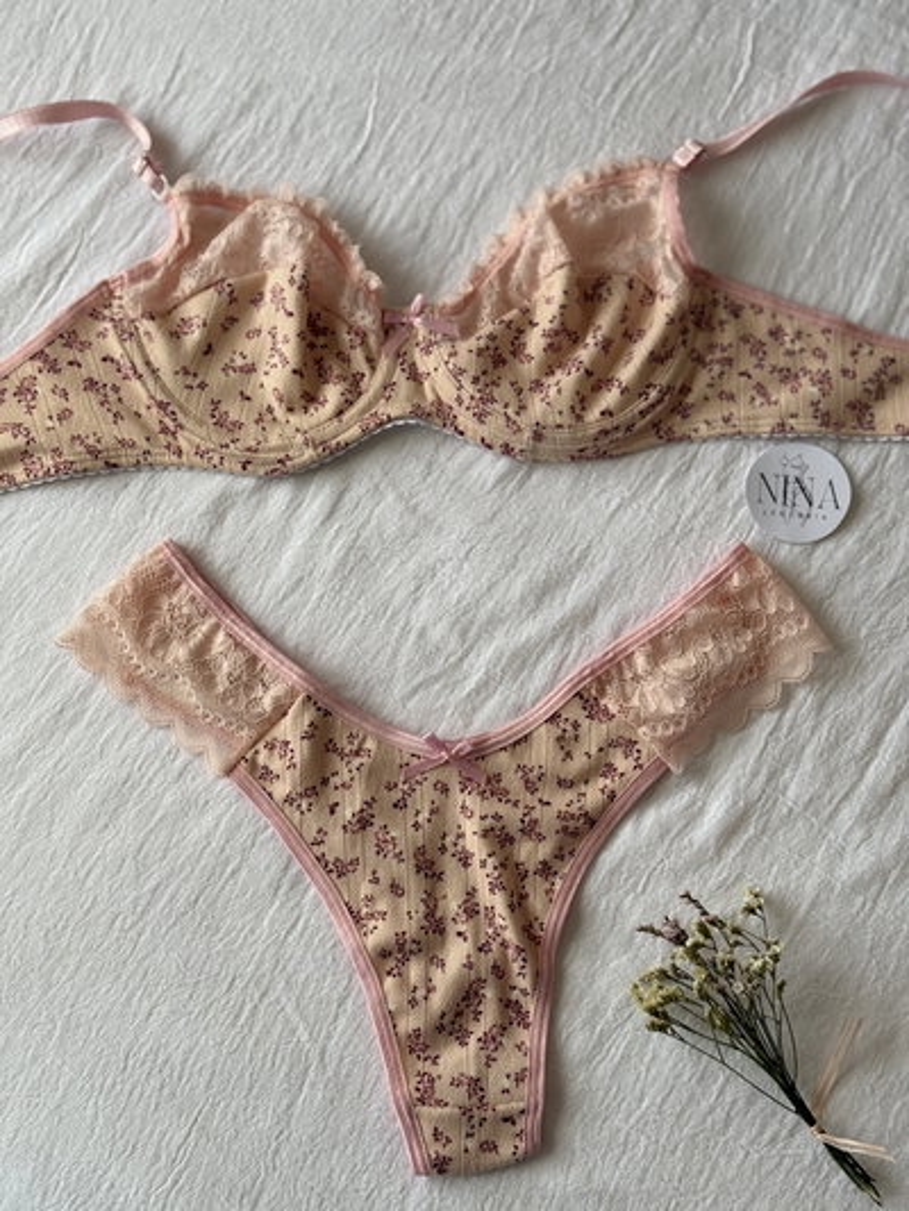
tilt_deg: -80.2
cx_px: 454
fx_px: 1680
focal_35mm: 48
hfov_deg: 30.3
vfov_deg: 39.6
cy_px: 606
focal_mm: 6.76
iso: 100
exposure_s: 1/74
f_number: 1.78
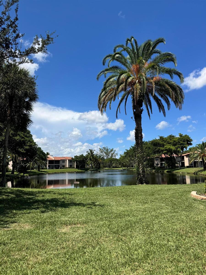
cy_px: 138
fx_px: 190
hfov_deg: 56.8
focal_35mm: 24
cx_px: 103
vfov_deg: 71.6
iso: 80
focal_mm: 6.76
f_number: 1.78
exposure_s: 1/5814
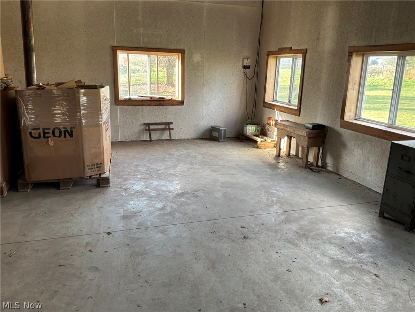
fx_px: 336
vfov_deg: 49.7
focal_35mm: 28
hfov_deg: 63.4
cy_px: 156
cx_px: 208
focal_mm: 3
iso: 64
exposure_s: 1/83
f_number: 1.8
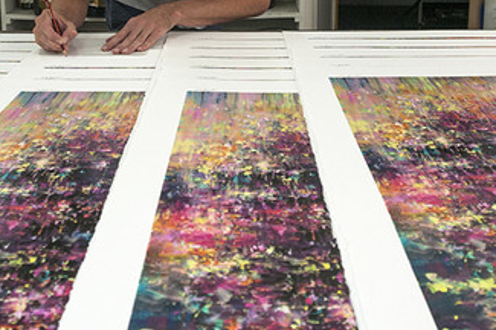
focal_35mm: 59
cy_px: 34
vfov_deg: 22.4
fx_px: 812
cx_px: 250
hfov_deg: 34.0
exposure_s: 1/125
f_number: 4.5
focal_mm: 20
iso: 200
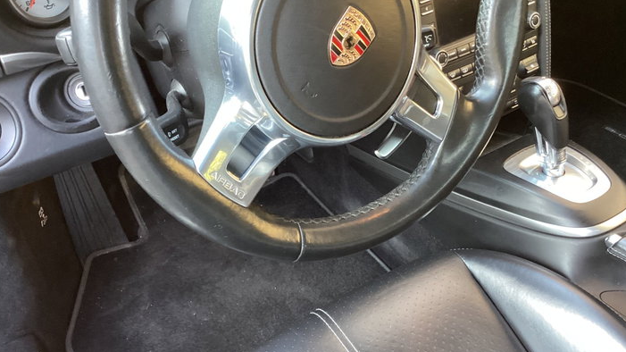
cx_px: 308
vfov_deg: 32.0
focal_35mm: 37
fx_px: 614
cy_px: 185
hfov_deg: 54.0
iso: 320
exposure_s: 1/50
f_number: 2.4
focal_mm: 3.3
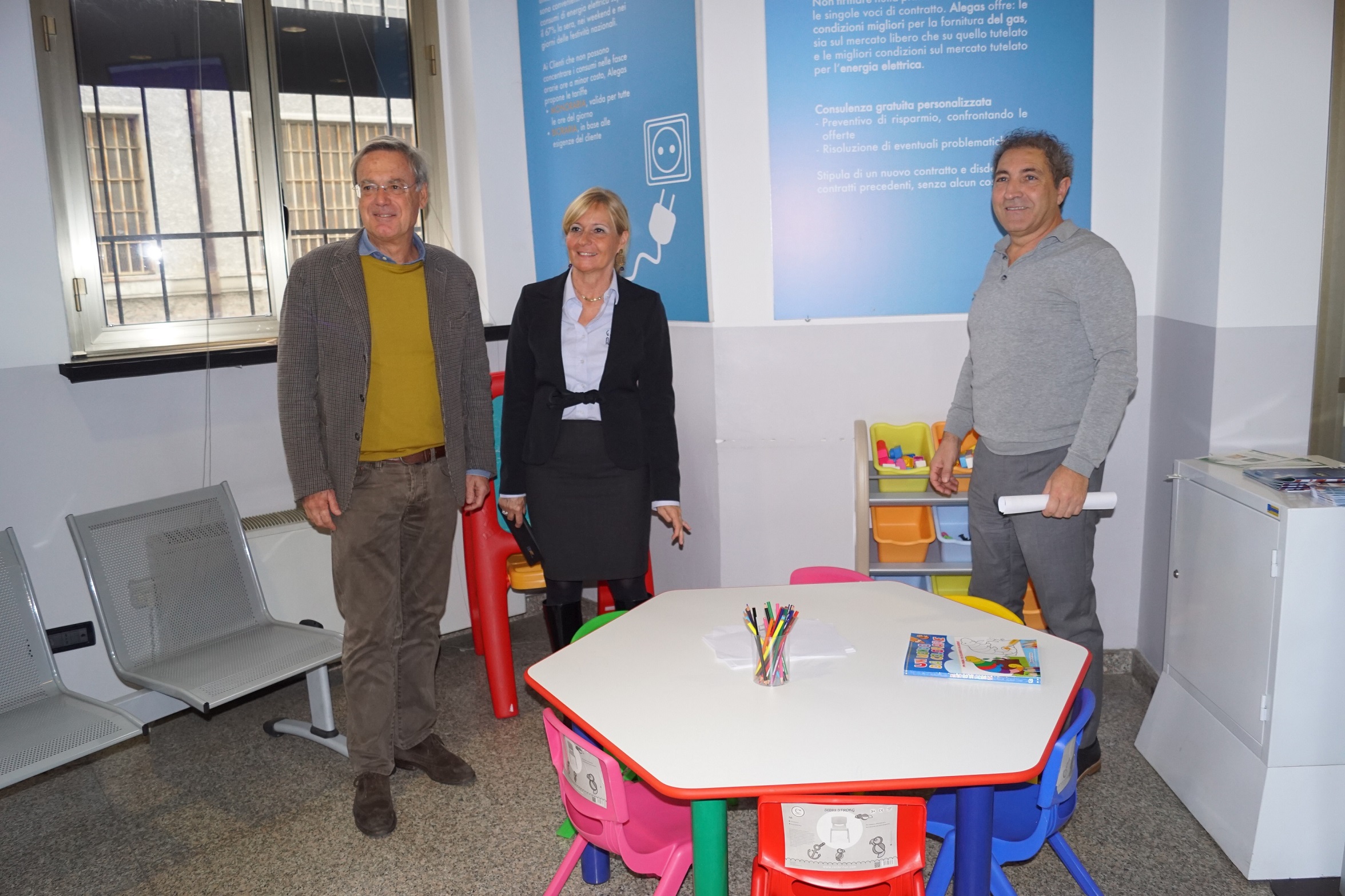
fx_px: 1009
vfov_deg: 47.9
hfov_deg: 67.4
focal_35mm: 27
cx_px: 672
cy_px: 448
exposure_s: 1/80
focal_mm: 18
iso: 800
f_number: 3.5
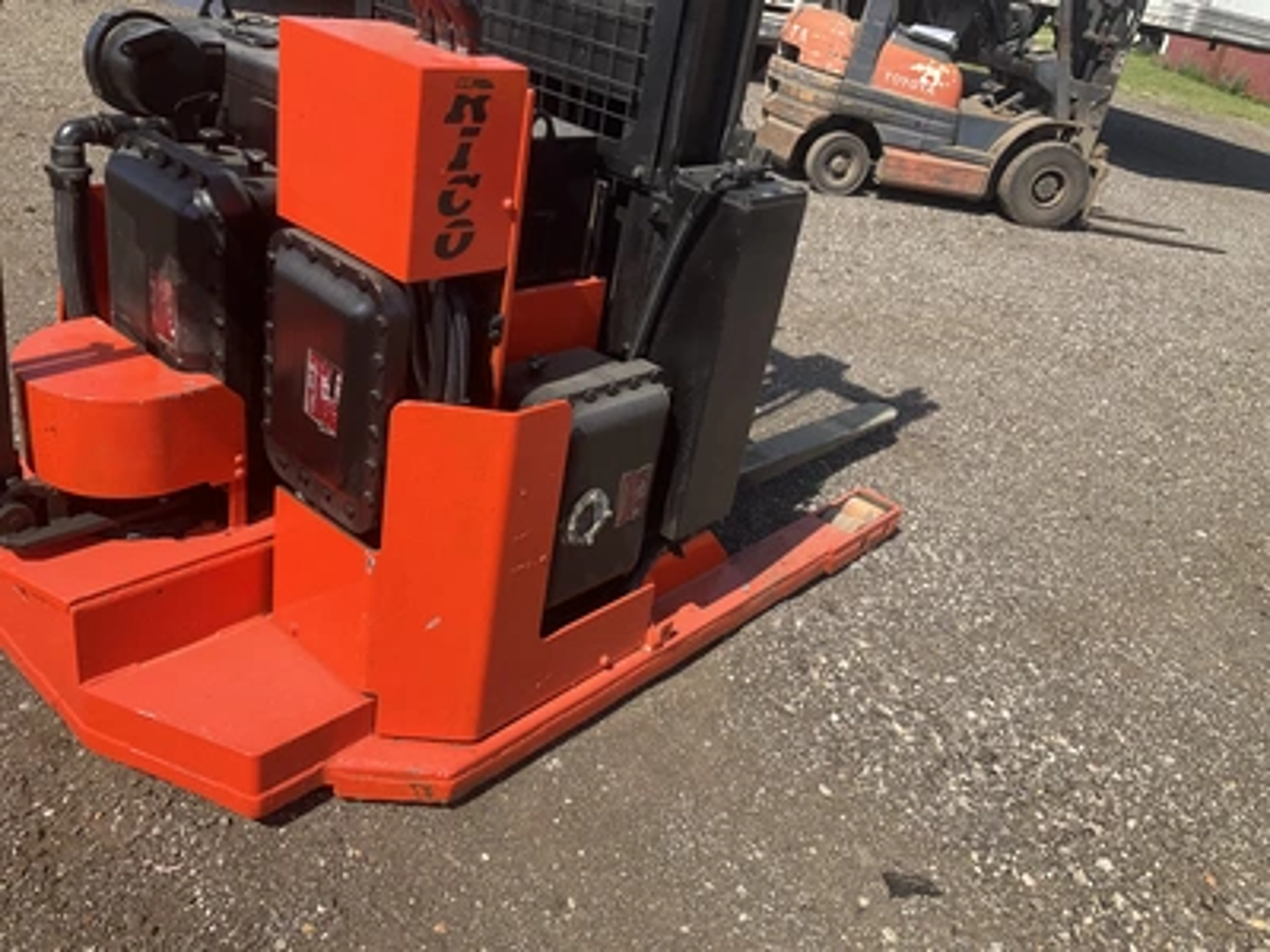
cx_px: 635
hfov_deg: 61.7
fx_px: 1064
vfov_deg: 48.2
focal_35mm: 29
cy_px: 476
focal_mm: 3
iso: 25
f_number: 1.8
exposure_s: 1/1250
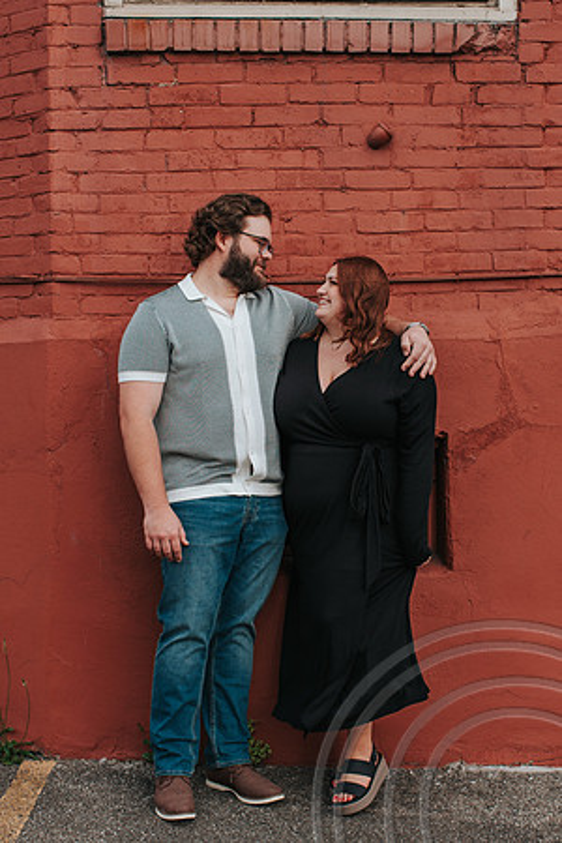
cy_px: 444
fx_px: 1312
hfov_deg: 24.2
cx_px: 296
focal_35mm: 56
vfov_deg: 35.6
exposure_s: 1/800
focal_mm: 35
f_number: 3.5
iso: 320
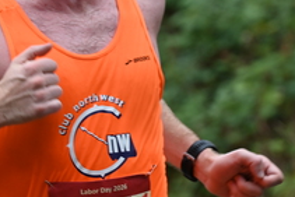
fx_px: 4280
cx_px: 27
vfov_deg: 2.6
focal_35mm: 522
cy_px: 66
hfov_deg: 3.9
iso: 800
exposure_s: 1/250
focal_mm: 200
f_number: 6.3
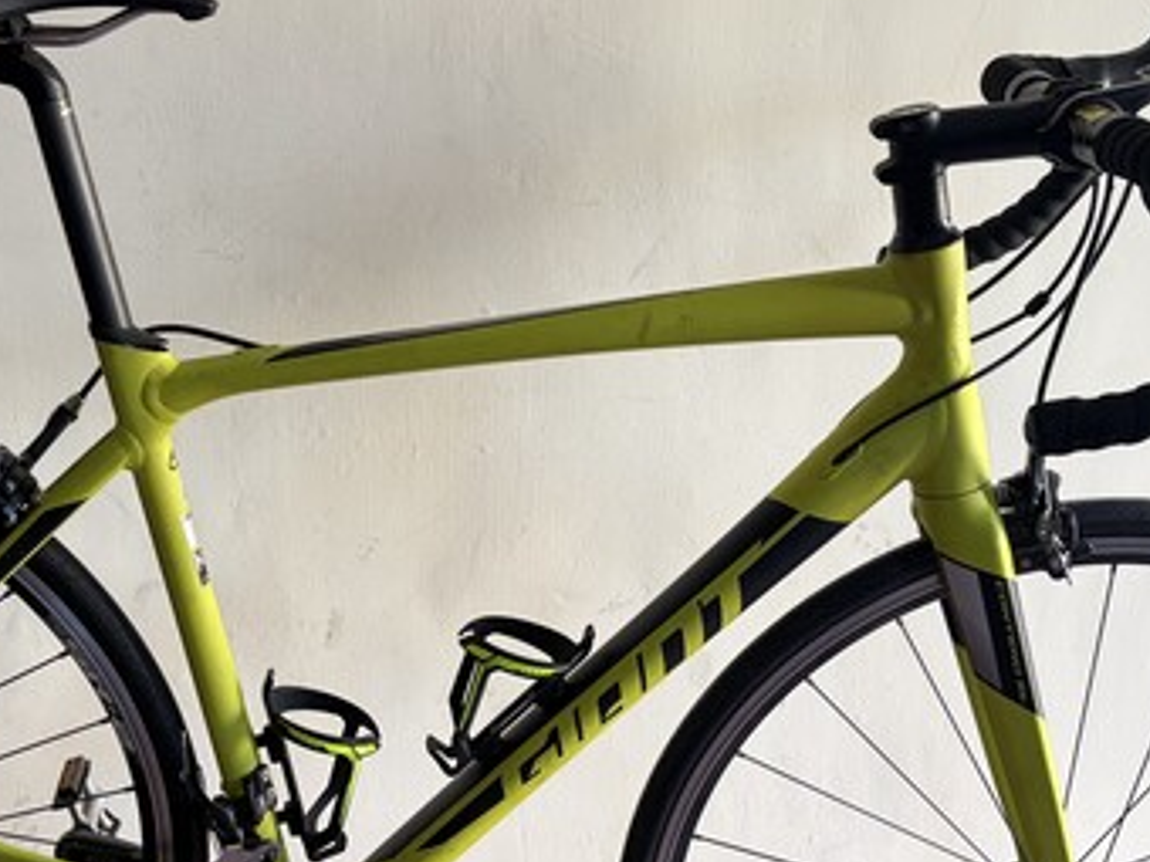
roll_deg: -0.8
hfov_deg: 34.8
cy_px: 717
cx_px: 463
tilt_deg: -25.3
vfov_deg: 26.0
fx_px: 1827
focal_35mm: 55
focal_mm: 5.96
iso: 125
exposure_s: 1/122
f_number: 1.6
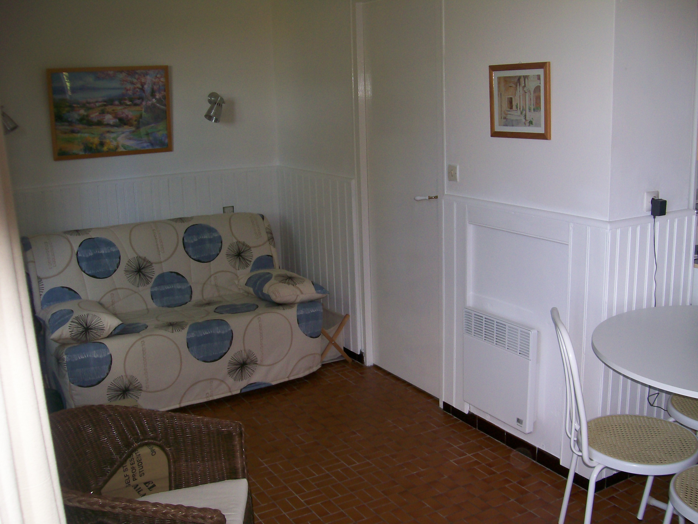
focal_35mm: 36
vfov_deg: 39.7
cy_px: 262
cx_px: 349
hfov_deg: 51.4
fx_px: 726
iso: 80
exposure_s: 1/64
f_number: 2.7
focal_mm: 6
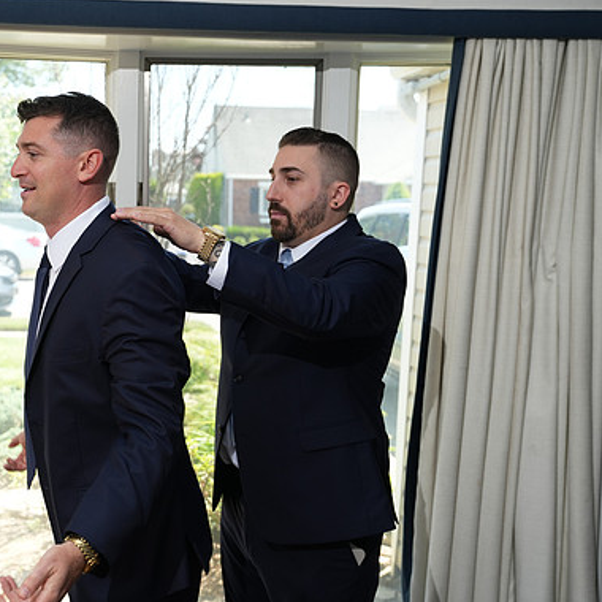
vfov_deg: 35.4
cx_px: 163
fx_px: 944
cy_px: 302
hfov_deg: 34.7
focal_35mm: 48
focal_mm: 37
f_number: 4
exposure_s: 1/200
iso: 250
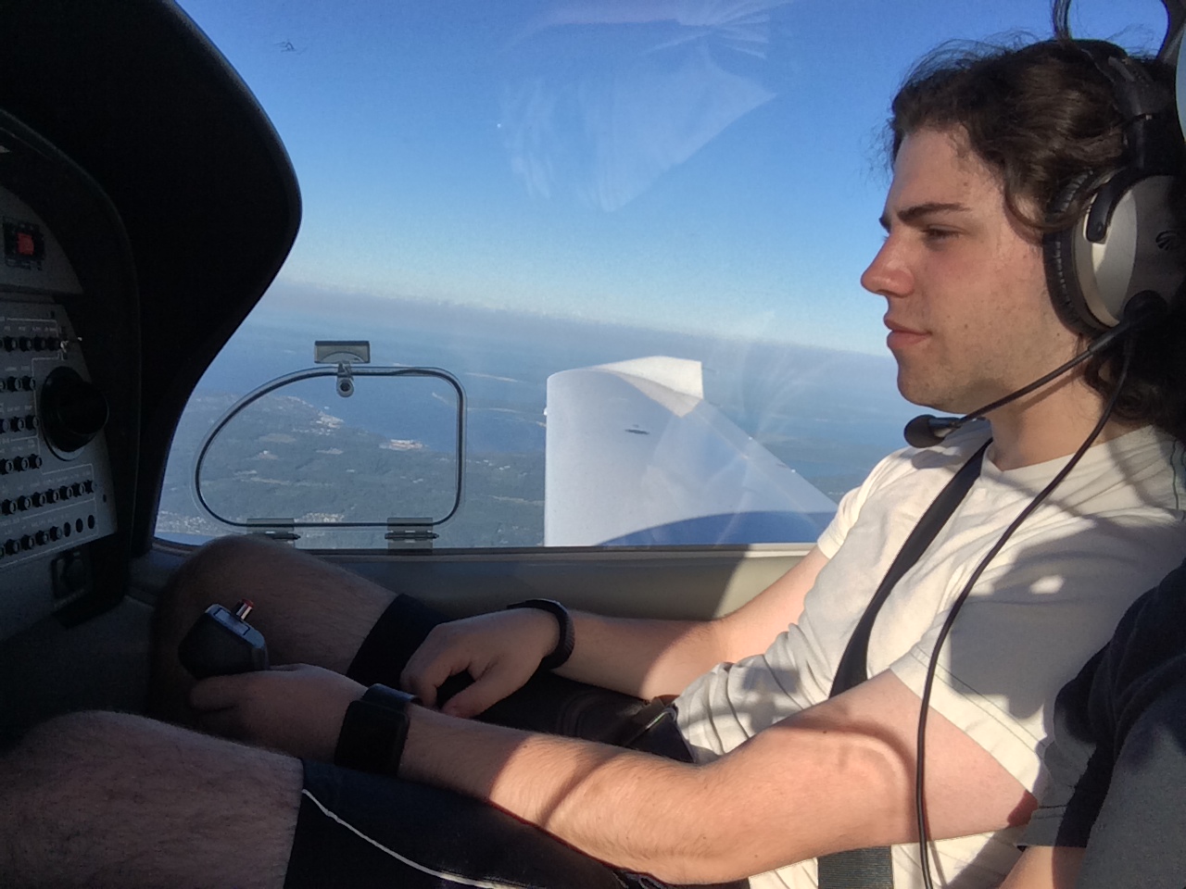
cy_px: 444
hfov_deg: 55.4
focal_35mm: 33
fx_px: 1131
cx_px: 593
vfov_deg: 42.9
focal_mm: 2.15
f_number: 2.4
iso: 50
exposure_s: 1/1233
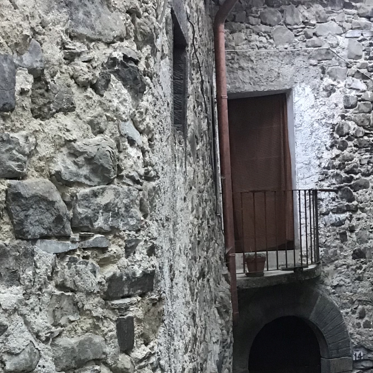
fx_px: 817
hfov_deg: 25.5
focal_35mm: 67
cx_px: 101
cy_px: 300
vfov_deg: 25.3
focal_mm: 3.3
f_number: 2.4
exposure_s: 1/33
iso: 160
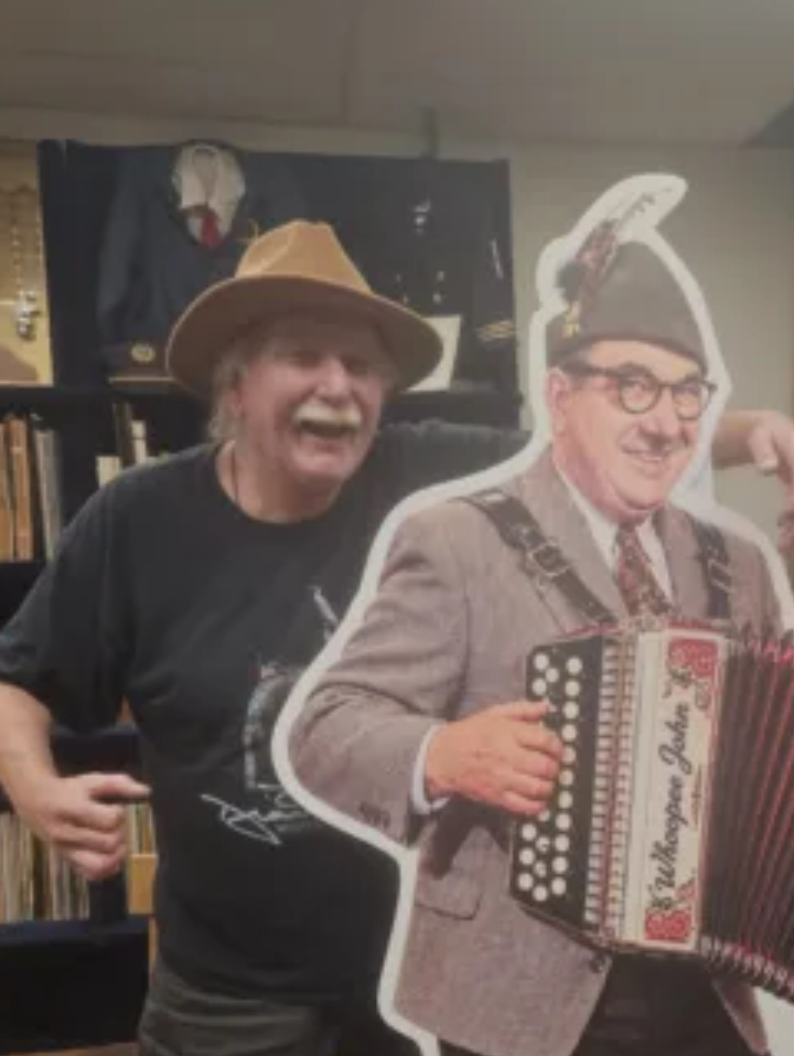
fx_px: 1099
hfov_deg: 39.3
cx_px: 524
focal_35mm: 36
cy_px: 728
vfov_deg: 50.1
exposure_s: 1/120
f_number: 1.7
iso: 125
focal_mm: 6.3
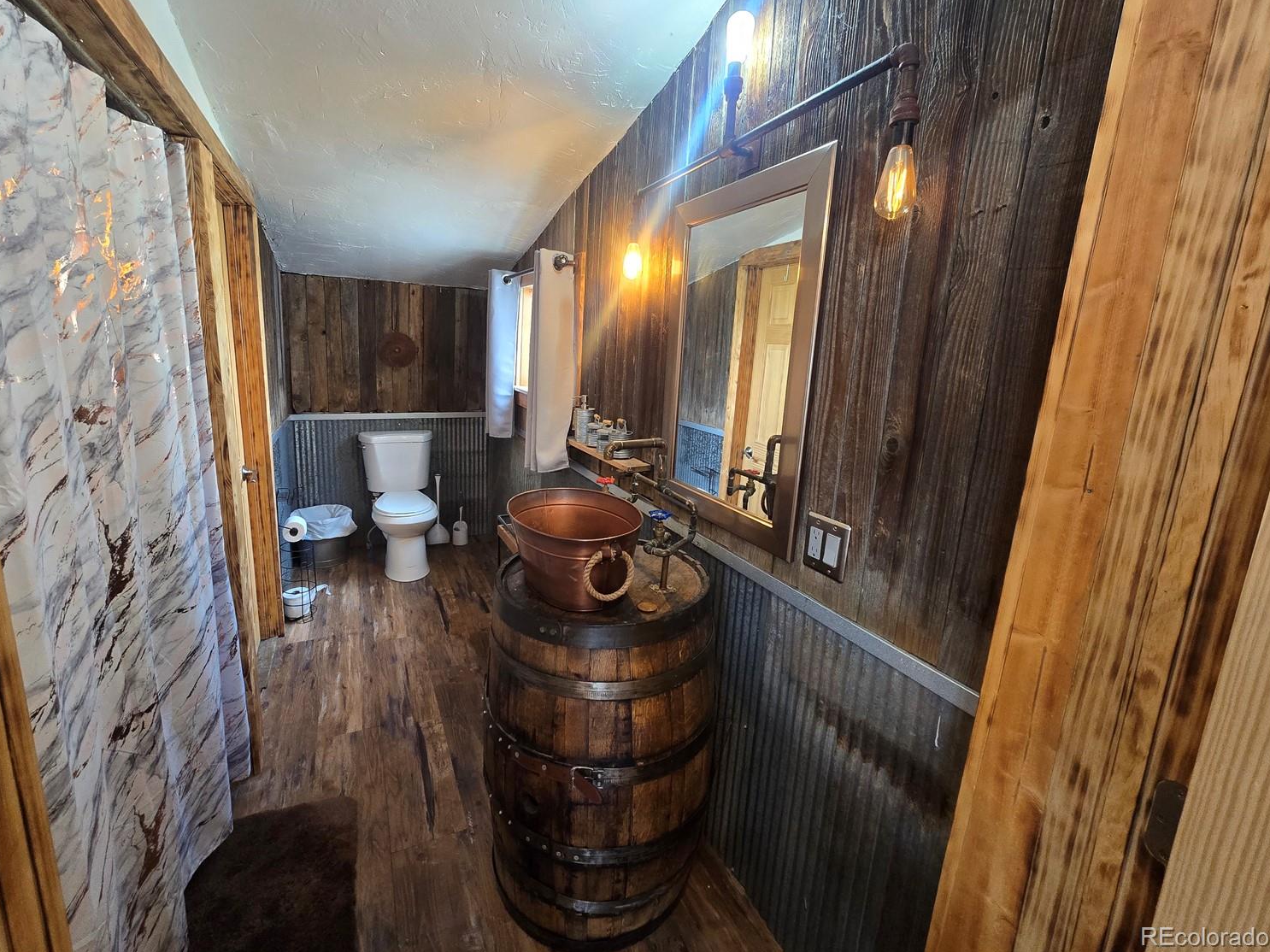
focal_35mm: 14
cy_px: 442
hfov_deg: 101.9
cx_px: 596
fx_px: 514
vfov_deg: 85.5
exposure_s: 1/60
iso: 400
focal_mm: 2.2
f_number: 2.2
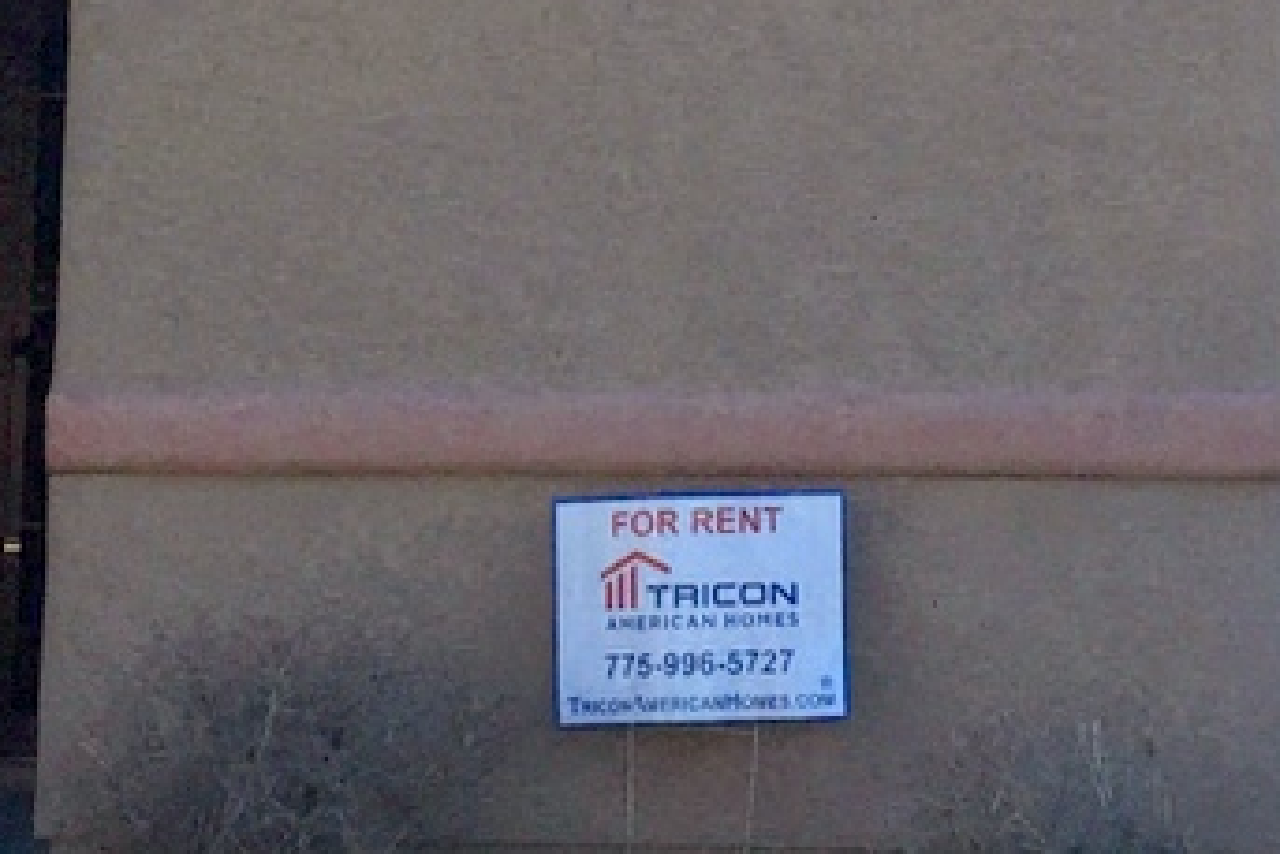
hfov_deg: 16.6
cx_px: 821
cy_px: -552
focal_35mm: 123
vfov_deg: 10.6
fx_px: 4375
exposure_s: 1/1412
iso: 32
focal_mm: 4.15
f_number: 2.2
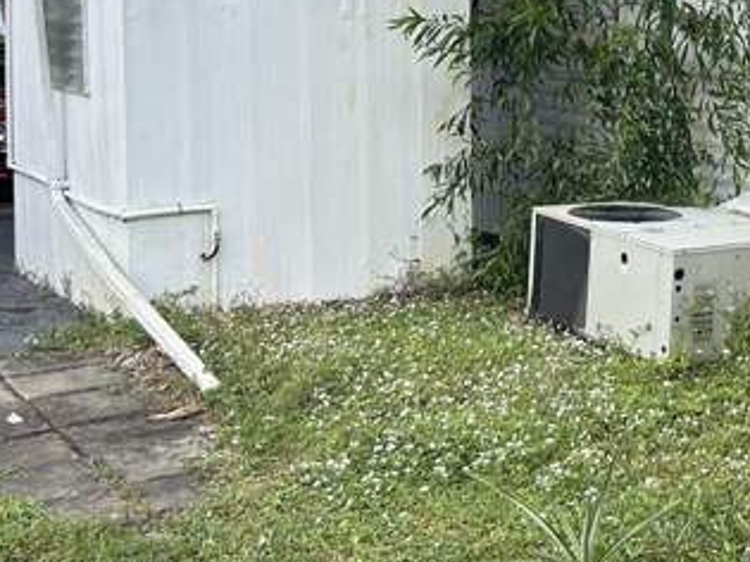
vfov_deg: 21.8
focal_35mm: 66
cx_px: 774
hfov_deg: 27.5
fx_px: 1429
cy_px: 74
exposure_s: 1/1531
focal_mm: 5.7
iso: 50
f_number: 1.5
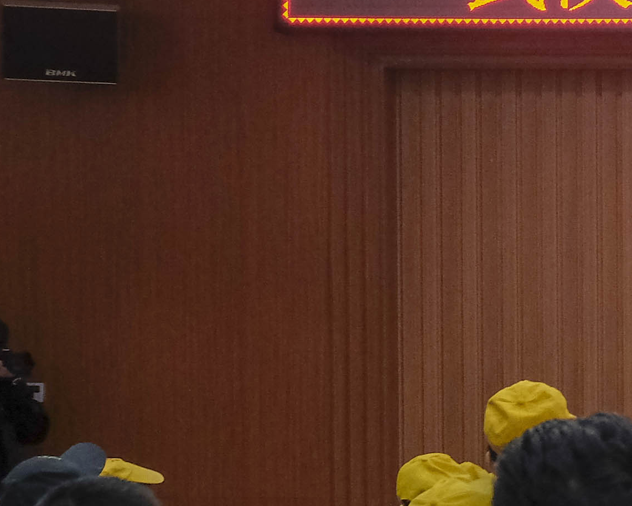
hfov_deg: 9.8
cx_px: 1457
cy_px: 531
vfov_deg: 8.8
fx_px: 3274
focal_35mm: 175
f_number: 5
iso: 1600
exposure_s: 1/80
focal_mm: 24.3
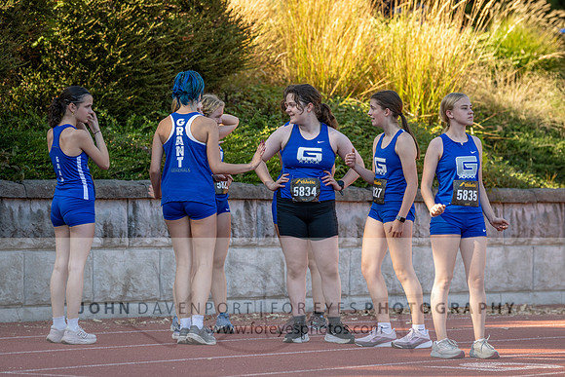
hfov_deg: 9.5
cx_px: 310
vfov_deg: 6.3
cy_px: 172
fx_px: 3411
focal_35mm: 217
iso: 250
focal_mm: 150
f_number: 2.8
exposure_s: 1/1000
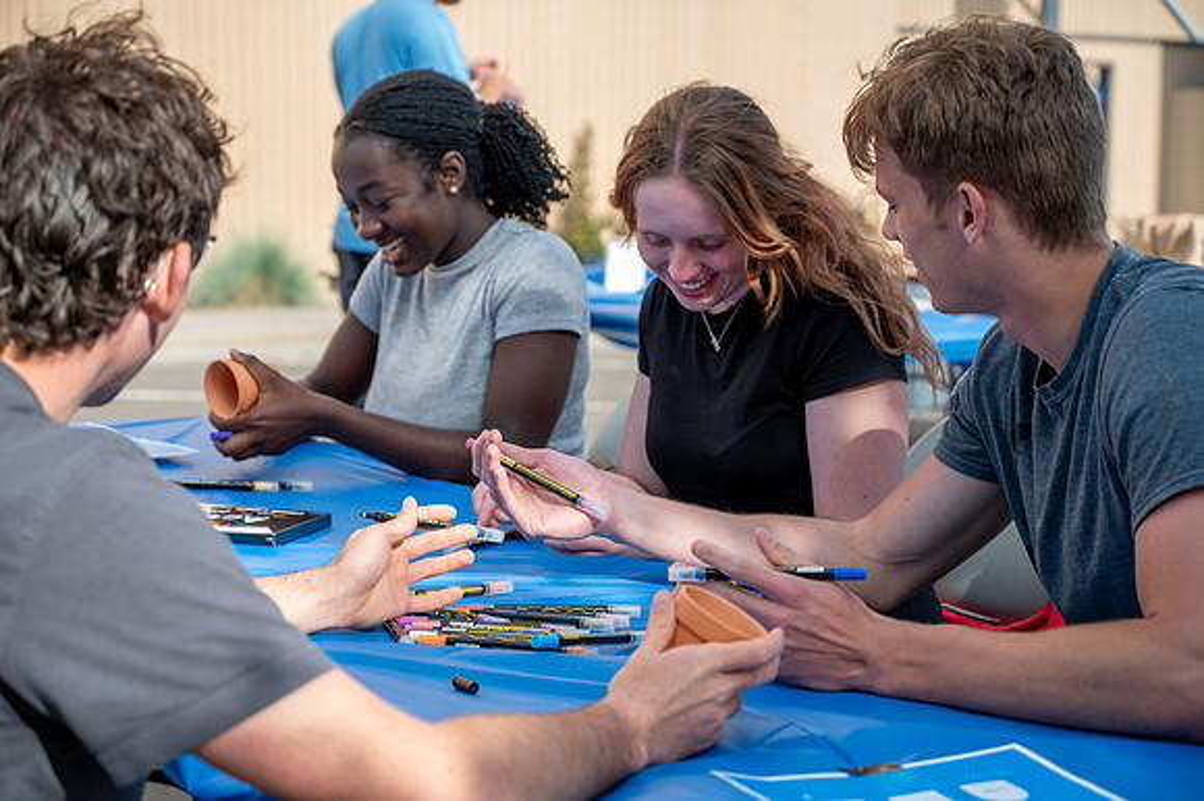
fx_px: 2340
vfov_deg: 19.4
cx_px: 602
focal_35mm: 70
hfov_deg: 28.9
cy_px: 400
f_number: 4.5
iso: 100
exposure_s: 1/400
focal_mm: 70
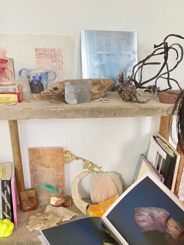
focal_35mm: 41
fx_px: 290
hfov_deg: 34.8
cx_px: 125
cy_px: 173
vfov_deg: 44.7
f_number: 1.8
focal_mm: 4.25
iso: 125
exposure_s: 1/96
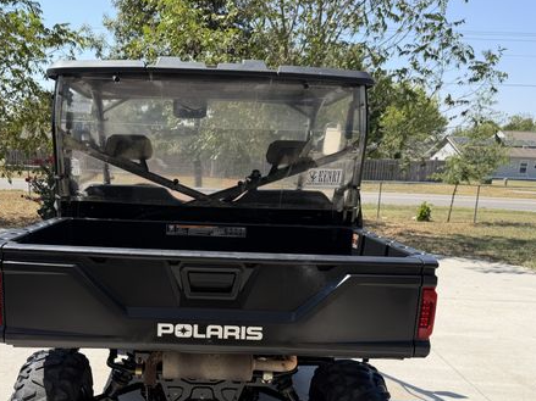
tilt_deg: -10.9
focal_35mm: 35
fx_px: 542
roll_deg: -1.6
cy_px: 286
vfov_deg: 39.9
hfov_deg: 52.1
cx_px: 200
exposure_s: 1/3425
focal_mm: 6.76
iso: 80
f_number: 1.78
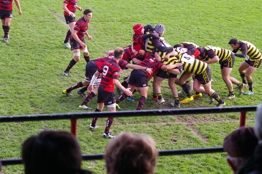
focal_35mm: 112
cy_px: 87
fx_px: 818
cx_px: 131
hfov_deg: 18.2
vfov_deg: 12.2
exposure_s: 1/90
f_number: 6.7
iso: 400
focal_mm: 75
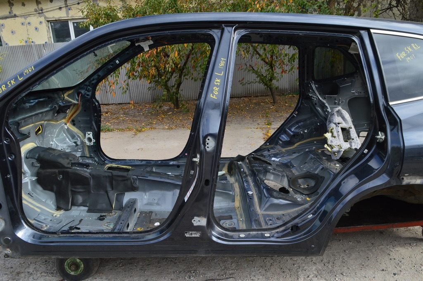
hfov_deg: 67.4
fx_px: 317
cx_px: 212
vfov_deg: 47.9
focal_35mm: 27
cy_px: 140
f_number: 10
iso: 400
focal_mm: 18
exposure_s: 1/200
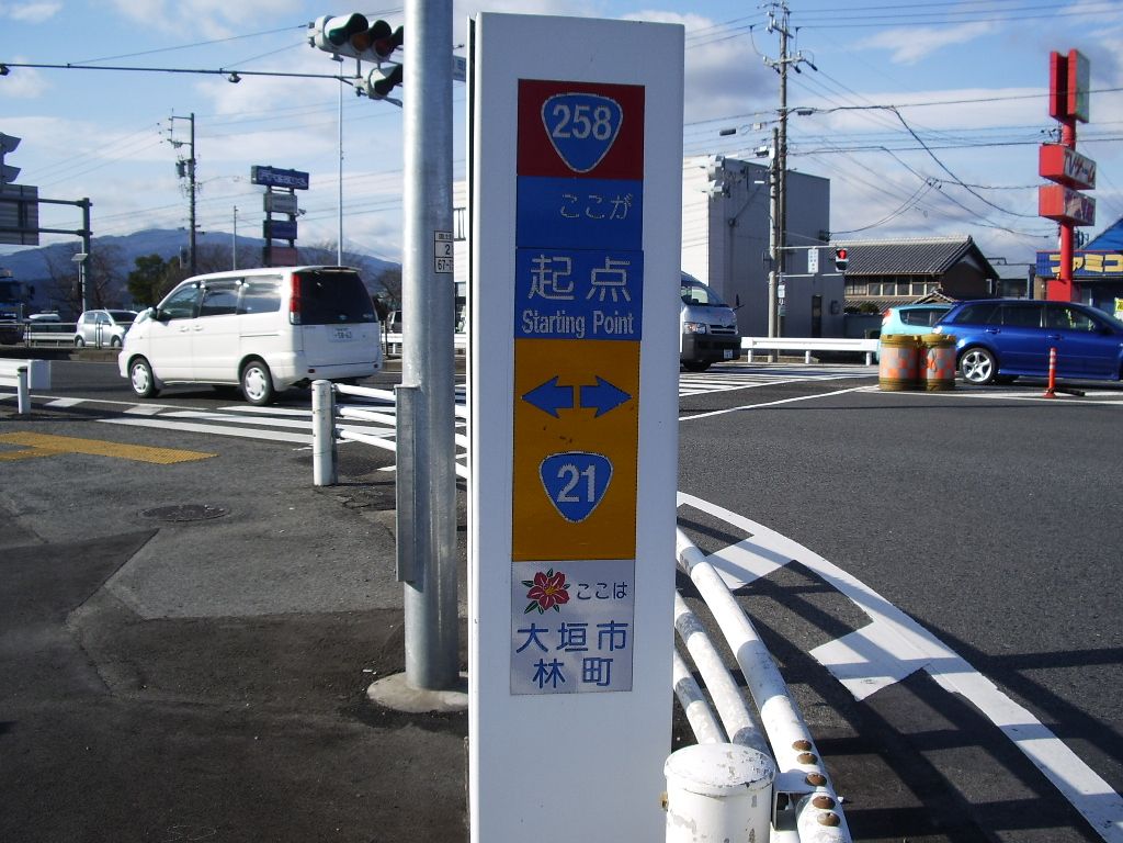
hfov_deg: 52.6
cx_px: 562
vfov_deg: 40.7
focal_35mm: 35
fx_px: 1135
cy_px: 422
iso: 50
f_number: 4.3
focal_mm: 5.8
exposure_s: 1/500
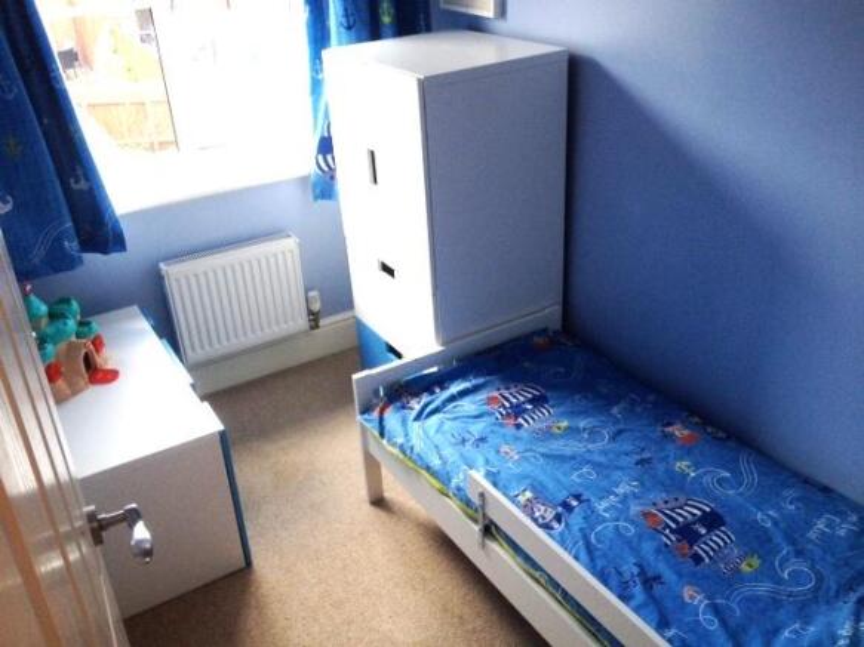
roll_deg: +3.4
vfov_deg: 40.7
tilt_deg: -26.6
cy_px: 324
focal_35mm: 35
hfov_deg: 52.6
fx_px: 873
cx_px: 432
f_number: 2.4
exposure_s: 1/120
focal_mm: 4.28
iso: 64
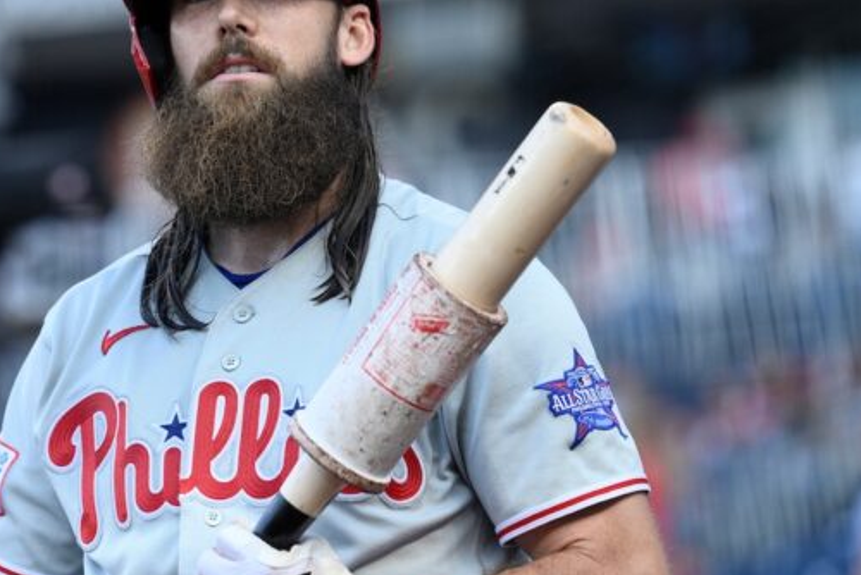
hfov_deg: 6.7
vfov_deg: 4.5
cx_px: 232
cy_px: 337
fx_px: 7346
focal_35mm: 307
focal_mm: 150
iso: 1250
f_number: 2.8
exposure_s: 1/3200
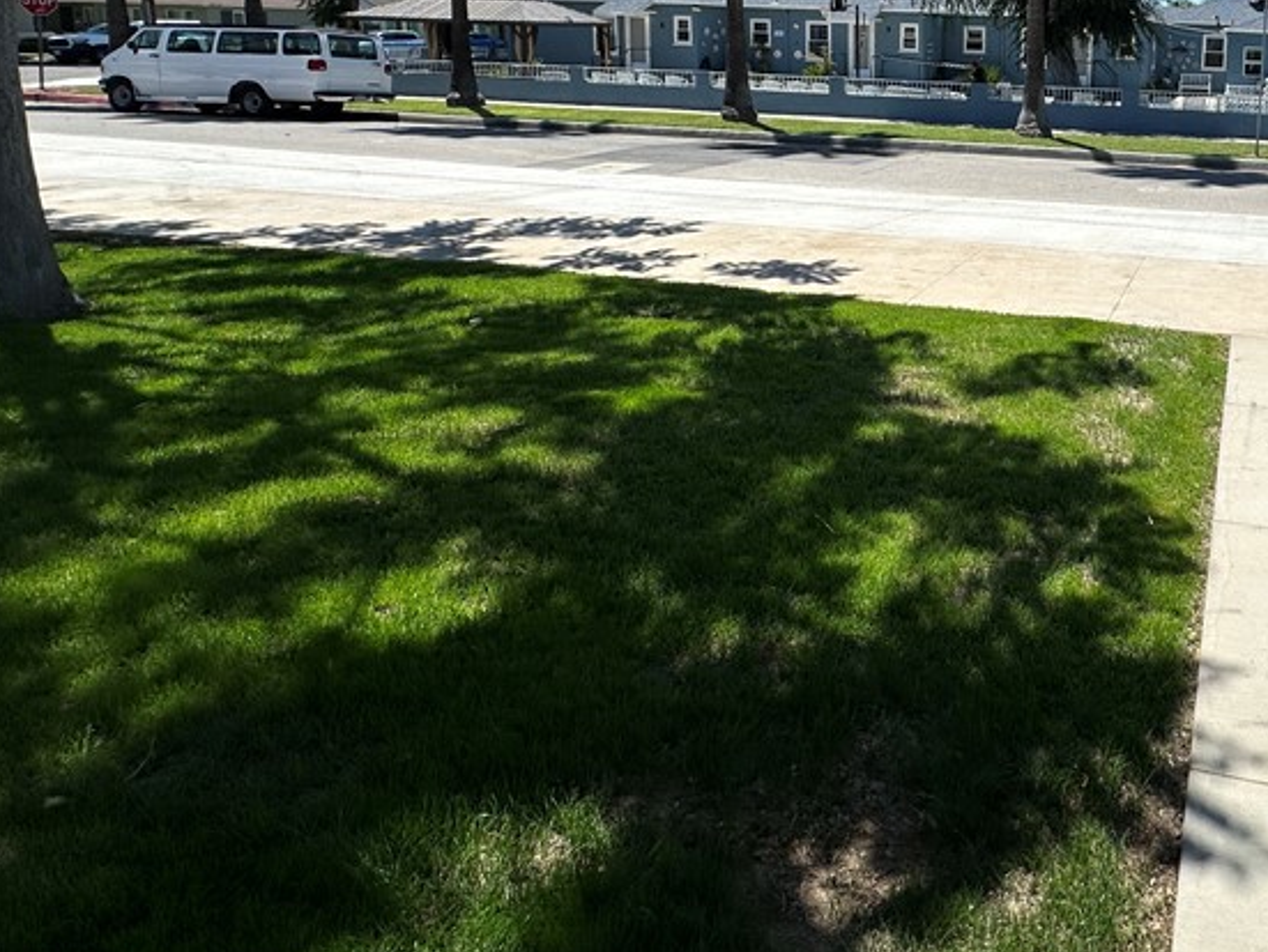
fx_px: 953
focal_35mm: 26
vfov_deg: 49.5
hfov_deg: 60.5
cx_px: 1054
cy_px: 170
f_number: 2.2
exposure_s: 1/2564
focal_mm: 2.22
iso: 50
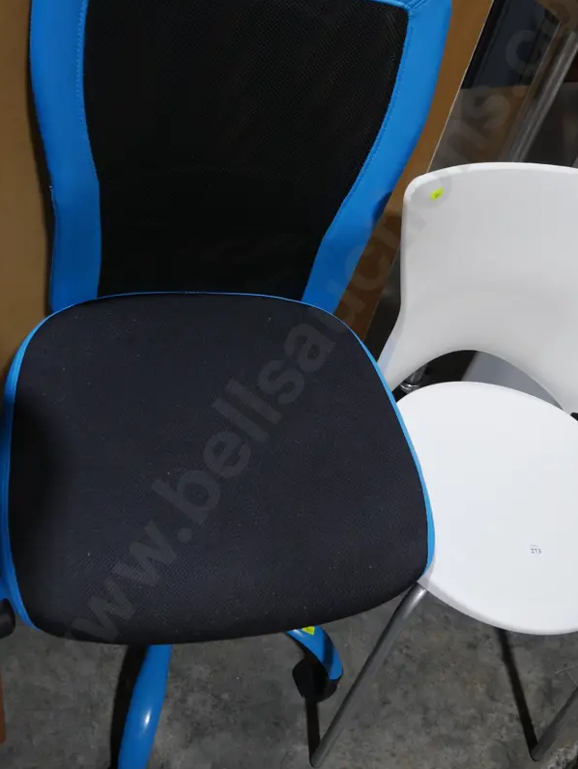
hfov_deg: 39.6
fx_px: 801
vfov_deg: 50.9
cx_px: 342
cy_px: 299
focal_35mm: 36
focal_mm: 14
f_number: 3.5
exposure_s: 1/80
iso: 200
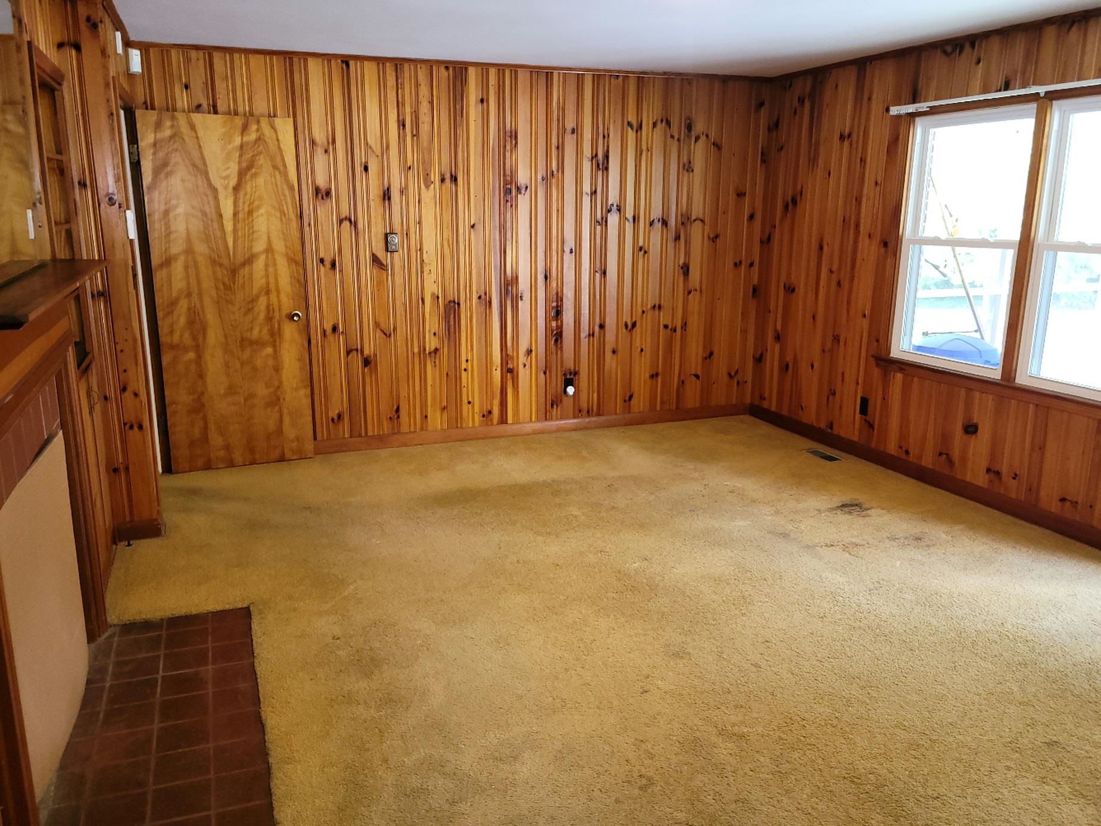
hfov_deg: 63.4
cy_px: 413
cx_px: 550
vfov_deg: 49.8
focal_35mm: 28
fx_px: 891
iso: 250
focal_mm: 5.9
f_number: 2
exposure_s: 1/20
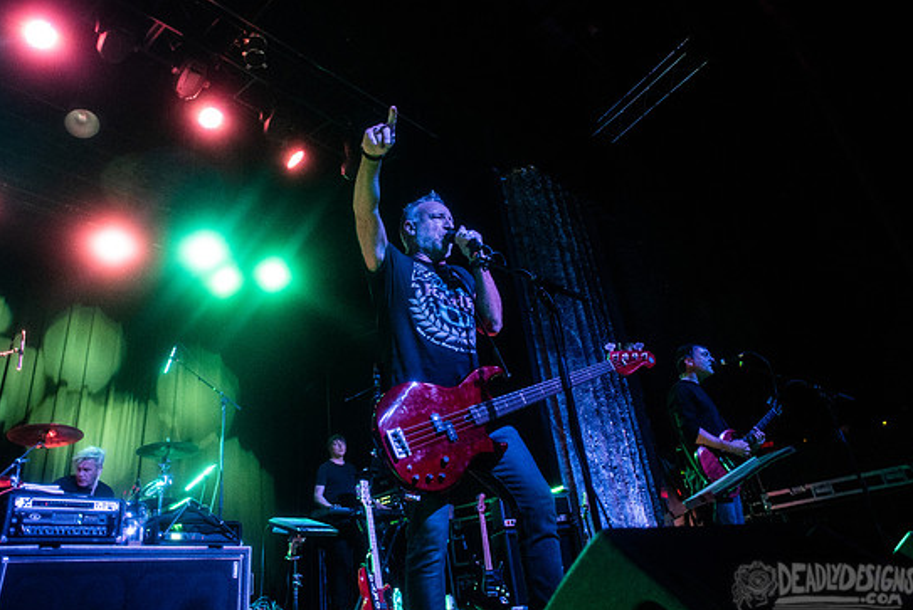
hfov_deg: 73.6
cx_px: 420
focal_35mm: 24
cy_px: 256
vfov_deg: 53.0
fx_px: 609
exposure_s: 1/320
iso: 3200
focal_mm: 20
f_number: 3.5
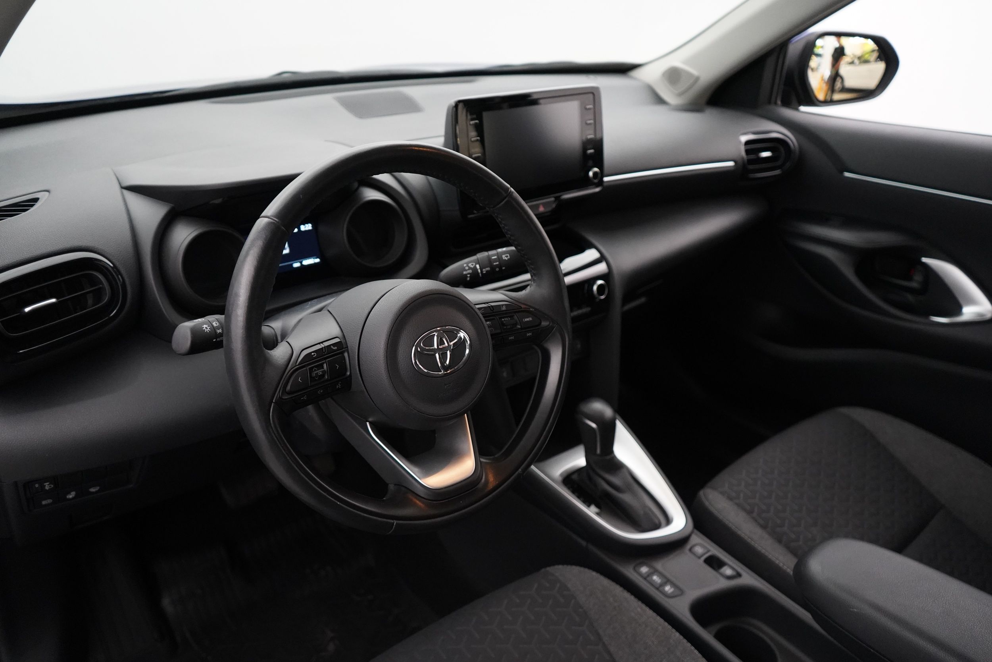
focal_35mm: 28
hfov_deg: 65.5
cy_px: 331
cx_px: 496
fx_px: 772
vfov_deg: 46.4
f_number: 3.5
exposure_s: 1/160
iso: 6400
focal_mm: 28
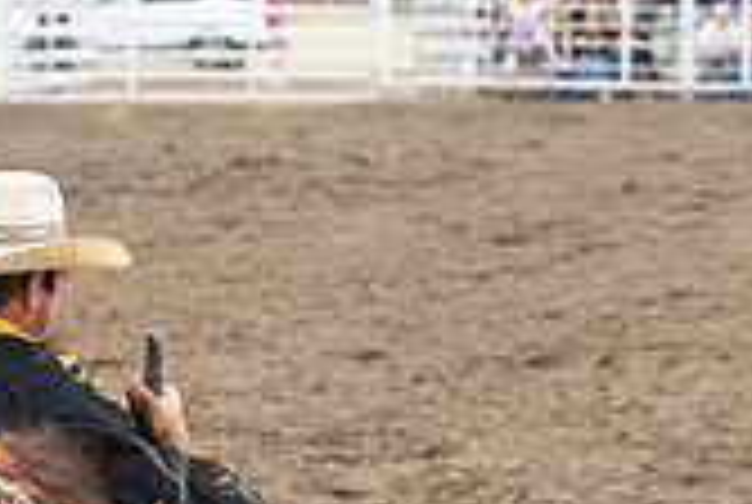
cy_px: 566
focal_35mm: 367
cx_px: 278
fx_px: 7680
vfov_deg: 3.8
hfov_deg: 5.6
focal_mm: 70
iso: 1250
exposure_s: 1/6400
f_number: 3.5
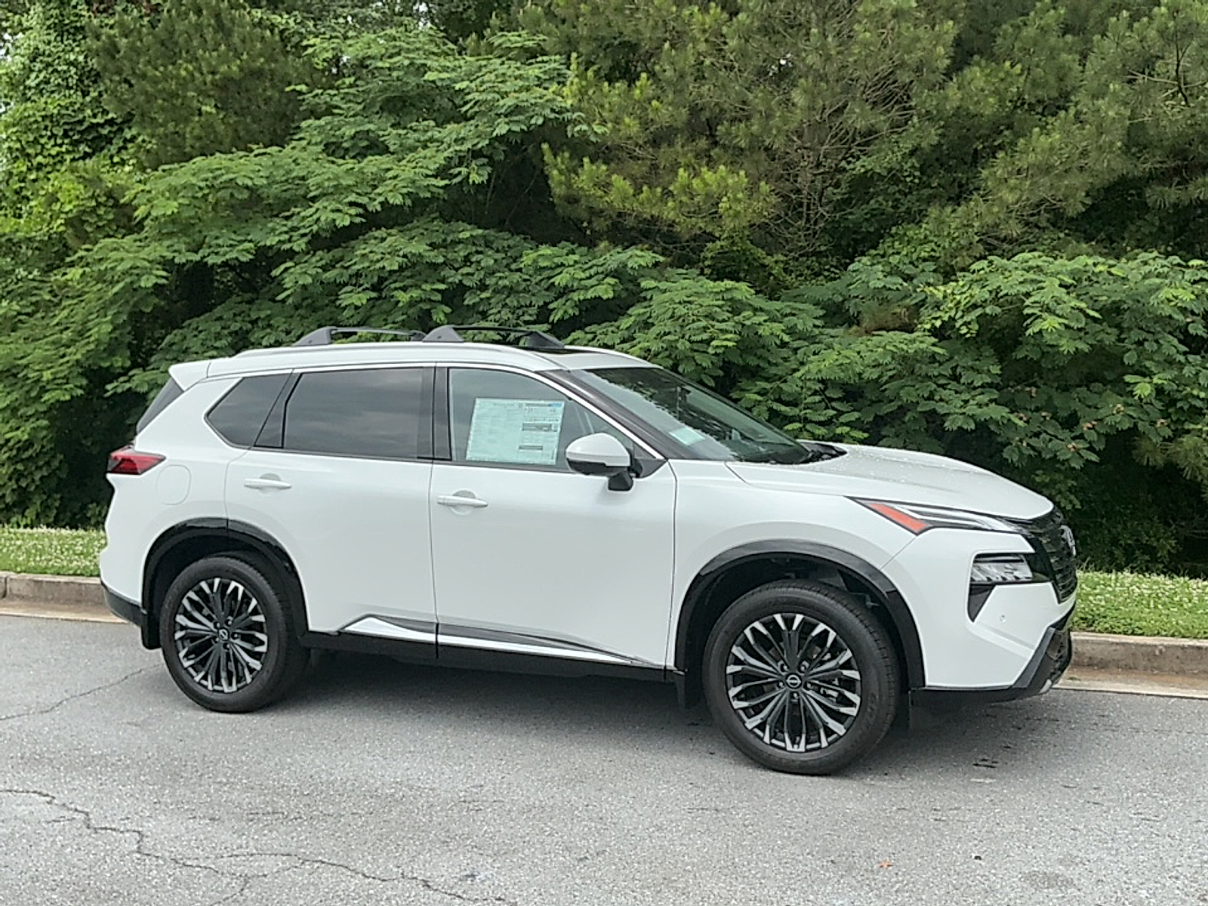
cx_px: 604
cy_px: 453
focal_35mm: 29
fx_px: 1012
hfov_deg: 61.7
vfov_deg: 48.2
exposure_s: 1/1984
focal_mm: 3
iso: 25
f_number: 1.8
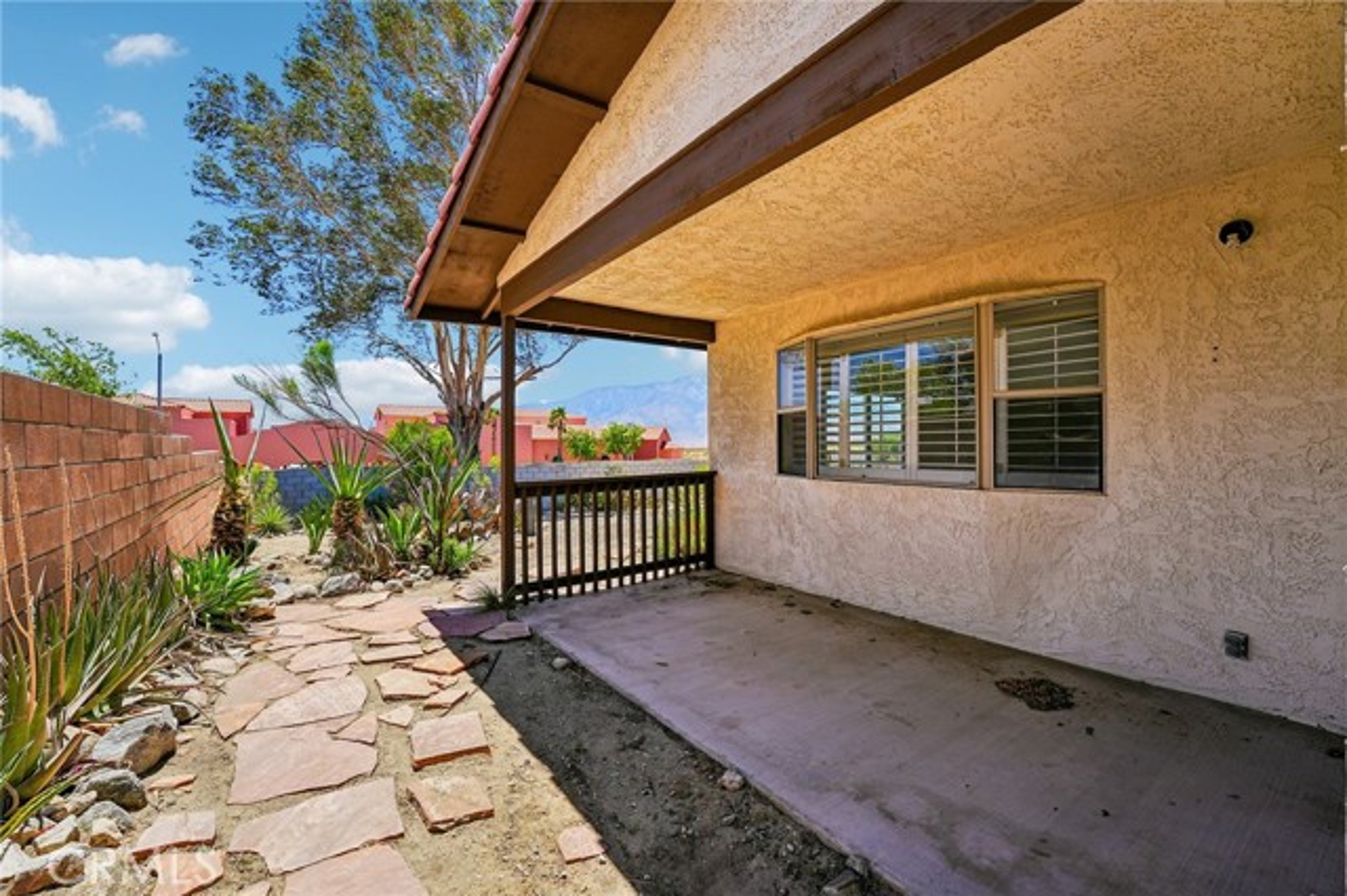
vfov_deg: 81.1
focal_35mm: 14
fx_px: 524
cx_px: 674
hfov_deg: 104.3
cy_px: 448
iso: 125
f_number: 8
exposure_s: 1/640
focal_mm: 14
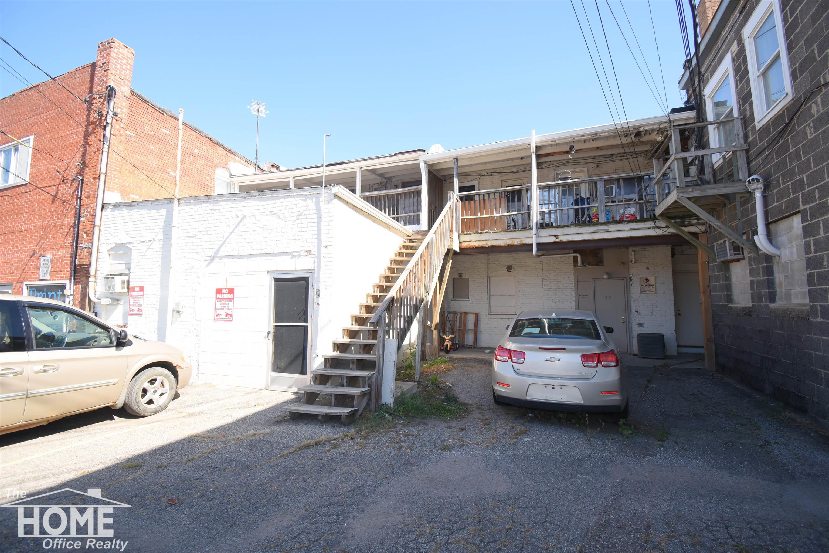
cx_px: 414
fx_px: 345
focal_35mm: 15
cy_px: 276
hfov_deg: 100.4
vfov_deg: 77.3
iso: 100
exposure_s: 1/125
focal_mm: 10
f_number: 5.6
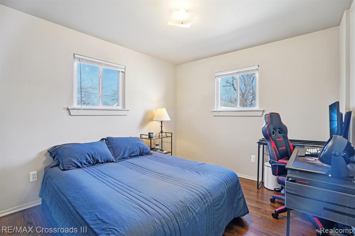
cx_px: 178
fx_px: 158
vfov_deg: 73.7
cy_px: 118
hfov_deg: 96.8
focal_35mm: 16
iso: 400
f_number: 8
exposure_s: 1/15
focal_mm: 16
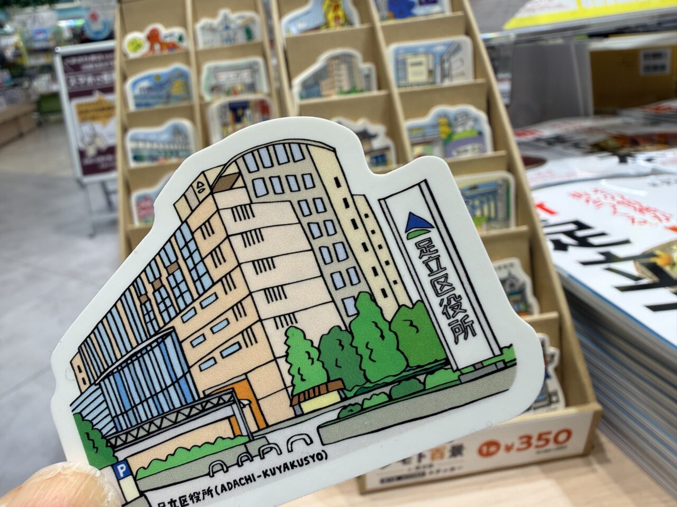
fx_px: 469
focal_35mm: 24
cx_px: 338
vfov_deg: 56.8
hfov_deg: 71.6
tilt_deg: -22.0
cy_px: 254
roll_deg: +7.1
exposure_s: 1/106
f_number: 2.2
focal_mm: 2.22
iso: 40
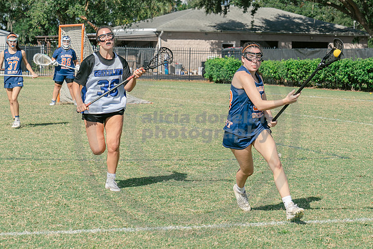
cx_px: 271
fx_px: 1266
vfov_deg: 11.2
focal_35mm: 122
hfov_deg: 16.7
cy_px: 80
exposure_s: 1/1000
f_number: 5.6
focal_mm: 70
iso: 250
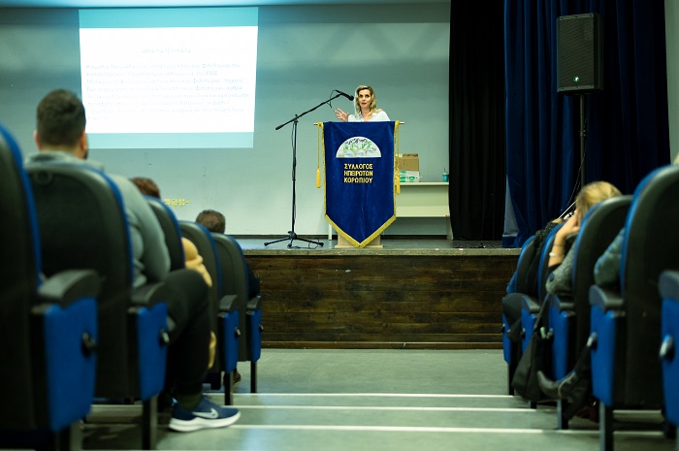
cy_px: 226
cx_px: 340
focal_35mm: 50
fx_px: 942
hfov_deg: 39.6
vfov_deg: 26.9
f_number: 1.8
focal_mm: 50
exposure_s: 1/100
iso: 2000
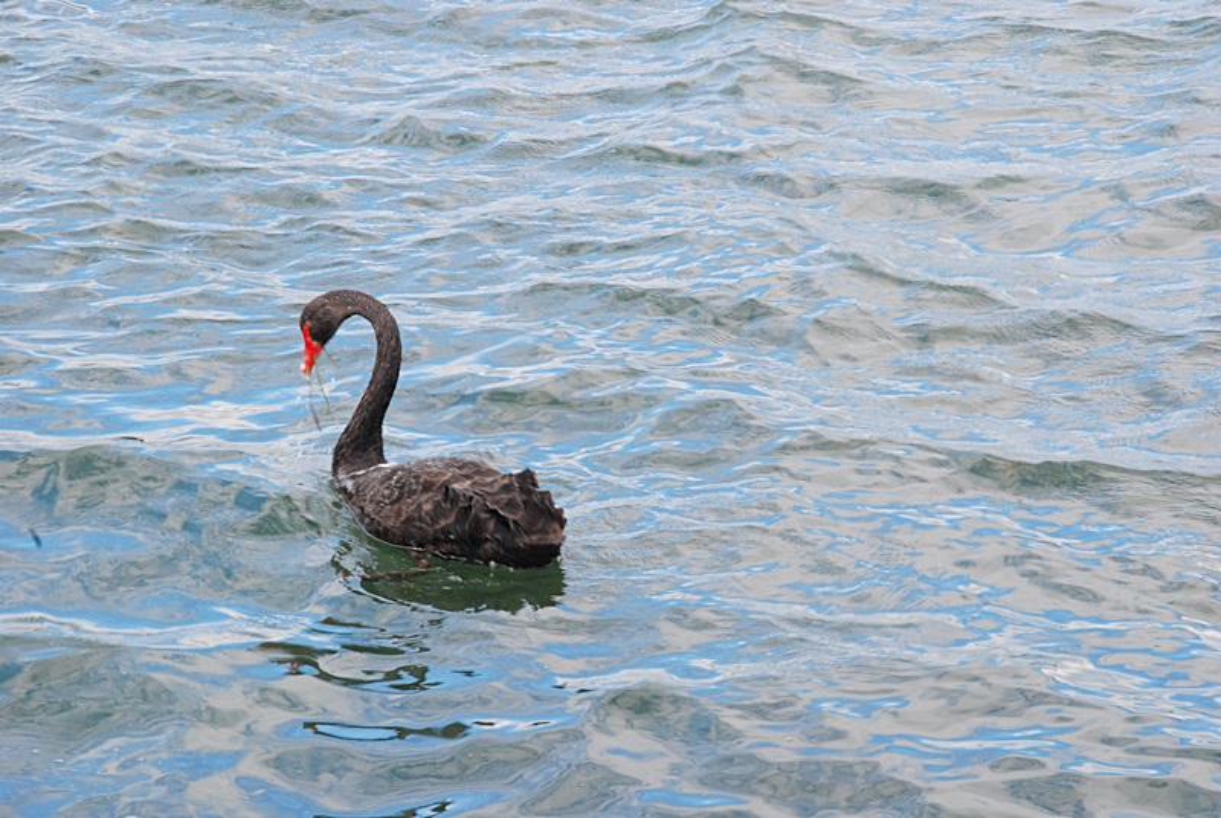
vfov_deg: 10.2
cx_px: 610
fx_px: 4585
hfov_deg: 15.2
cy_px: 409
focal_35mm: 135
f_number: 22
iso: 400
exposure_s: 1/60
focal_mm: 90
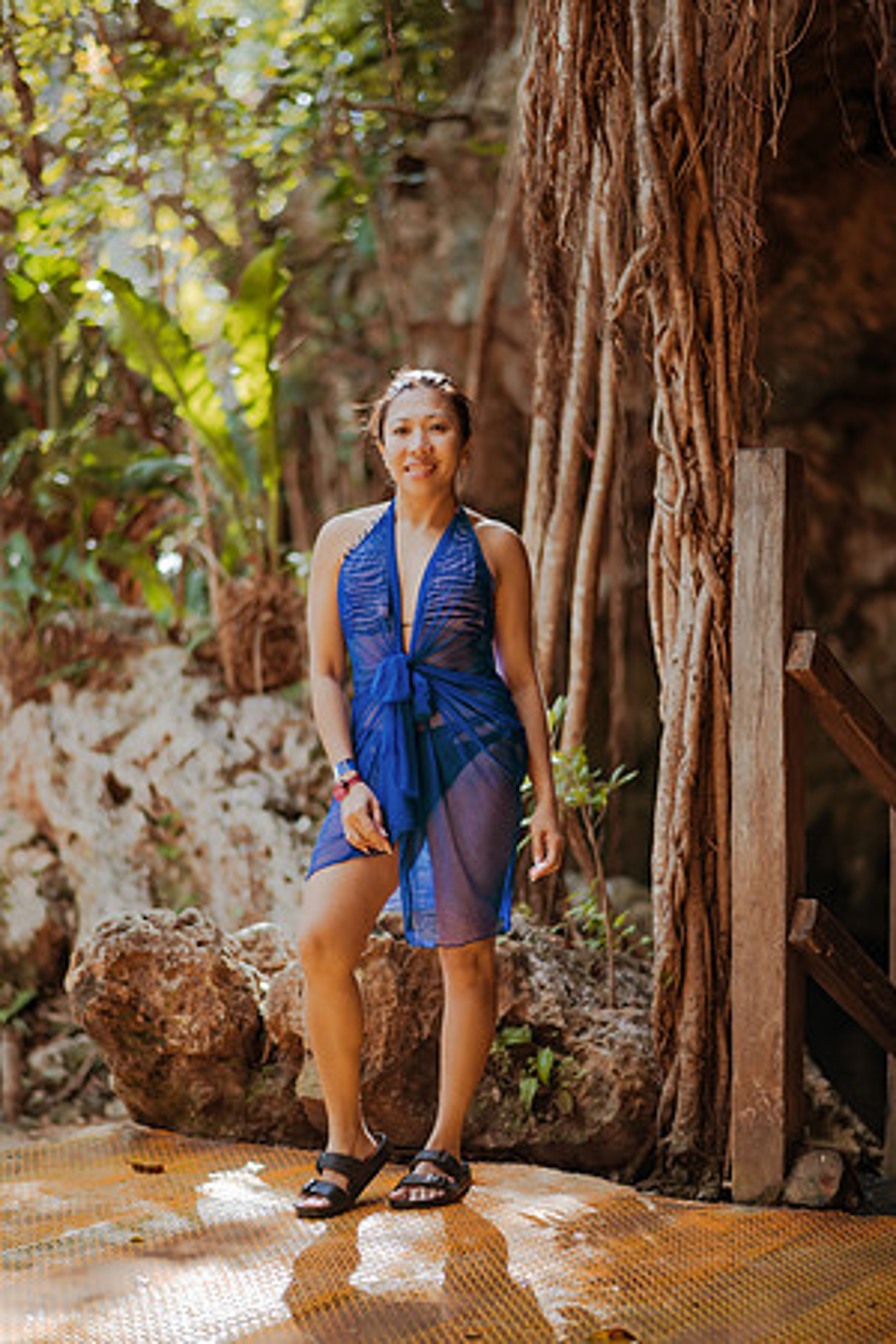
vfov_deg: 34.5
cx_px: 448
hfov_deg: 23.4
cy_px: 672
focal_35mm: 58
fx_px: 2165
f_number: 1.4
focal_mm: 58
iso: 250
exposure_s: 1/800
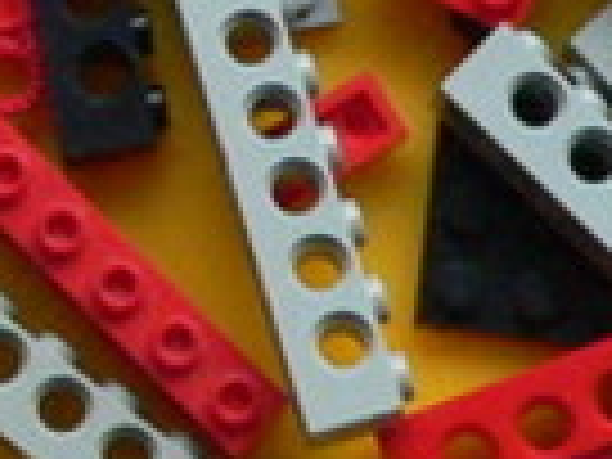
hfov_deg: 8.2
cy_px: -515
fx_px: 4225
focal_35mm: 239
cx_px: 4
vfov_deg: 6.0
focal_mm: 6
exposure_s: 1/160
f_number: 4
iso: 400
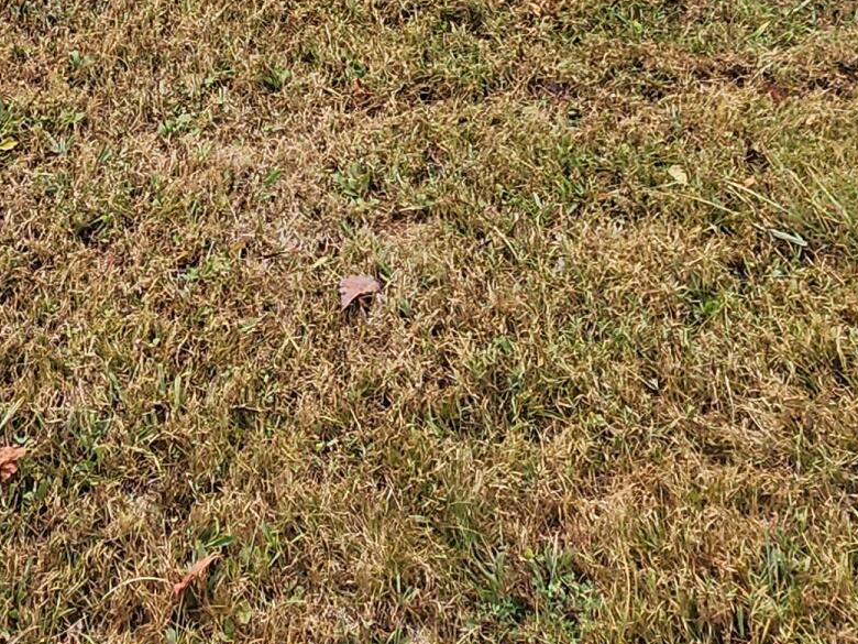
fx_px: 1239
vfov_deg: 21.6
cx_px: 258
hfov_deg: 37.6
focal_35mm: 50
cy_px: -445
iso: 50
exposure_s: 1/237
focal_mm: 2.2
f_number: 2.2
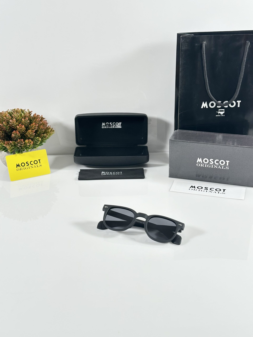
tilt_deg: -23.6
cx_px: 126
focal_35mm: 48
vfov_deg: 39.7
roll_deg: +1.2
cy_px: 168
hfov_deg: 30.3
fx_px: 468
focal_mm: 6.86
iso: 64
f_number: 1.78
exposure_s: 1/50
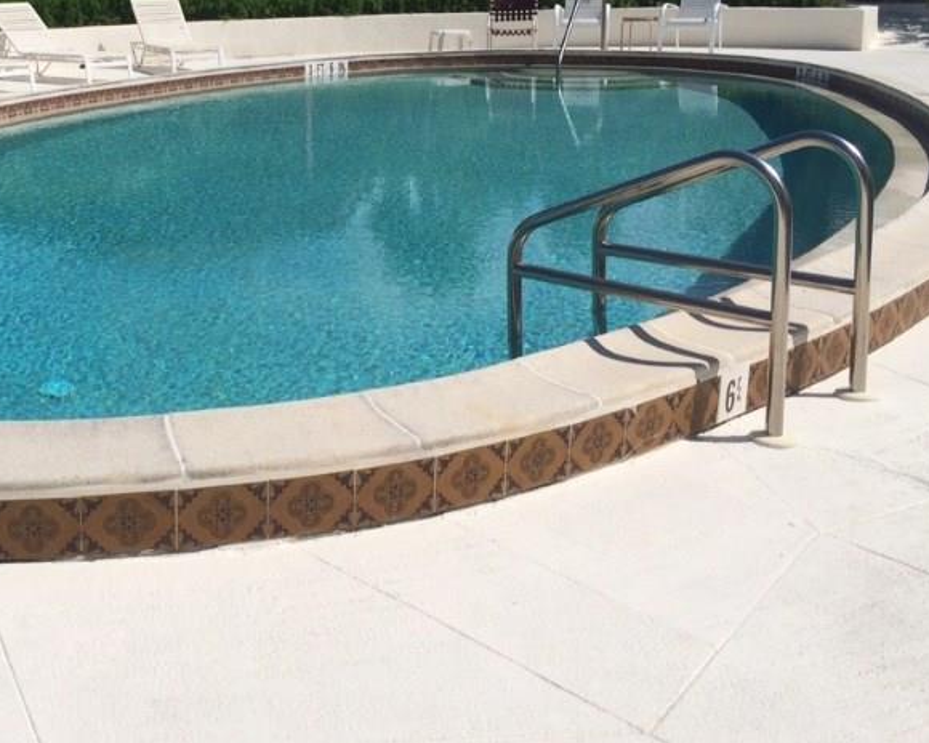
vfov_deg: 29.7
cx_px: 205
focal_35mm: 50
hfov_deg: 36.3
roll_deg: +1.9
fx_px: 1375
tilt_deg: -9.3
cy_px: 167
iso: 32
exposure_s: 1/6849
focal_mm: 4.15
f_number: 2.2
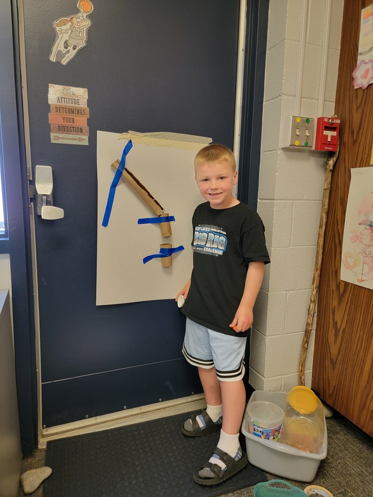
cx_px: 186
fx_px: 345
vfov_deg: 71.6
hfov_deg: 56.8
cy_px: 248
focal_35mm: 24
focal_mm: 6.7
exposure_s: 1/60
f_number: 1.8
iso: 250
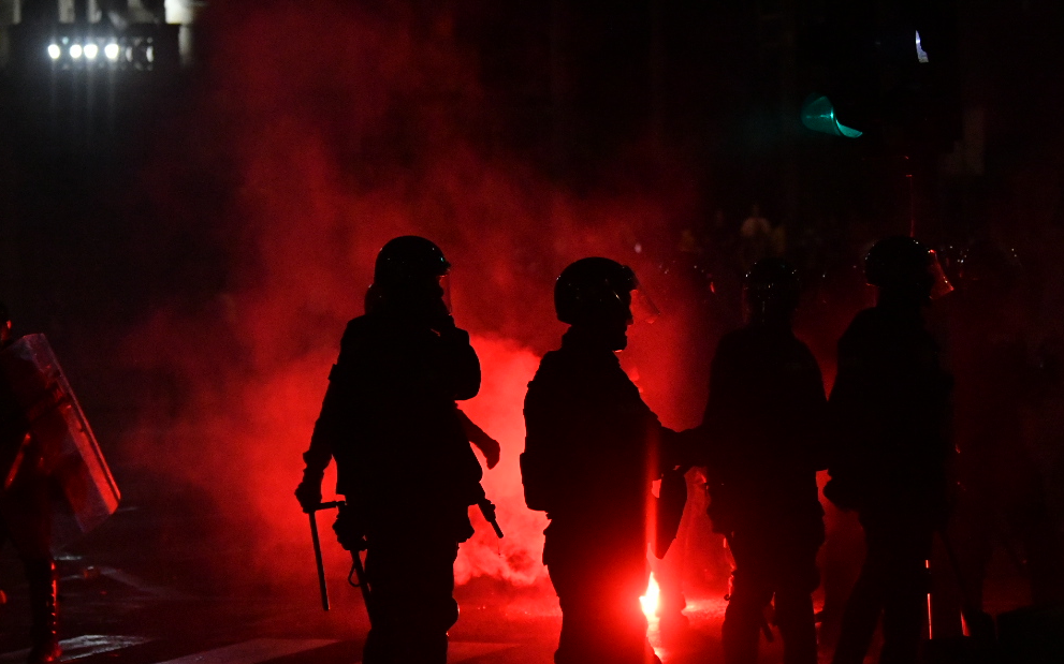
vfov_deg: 10.5
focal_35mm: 125
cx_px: 548
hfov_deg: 16.7
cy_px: 329
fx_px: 3624
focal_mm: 75
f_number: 2.8
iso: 6400
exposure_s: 1/8000
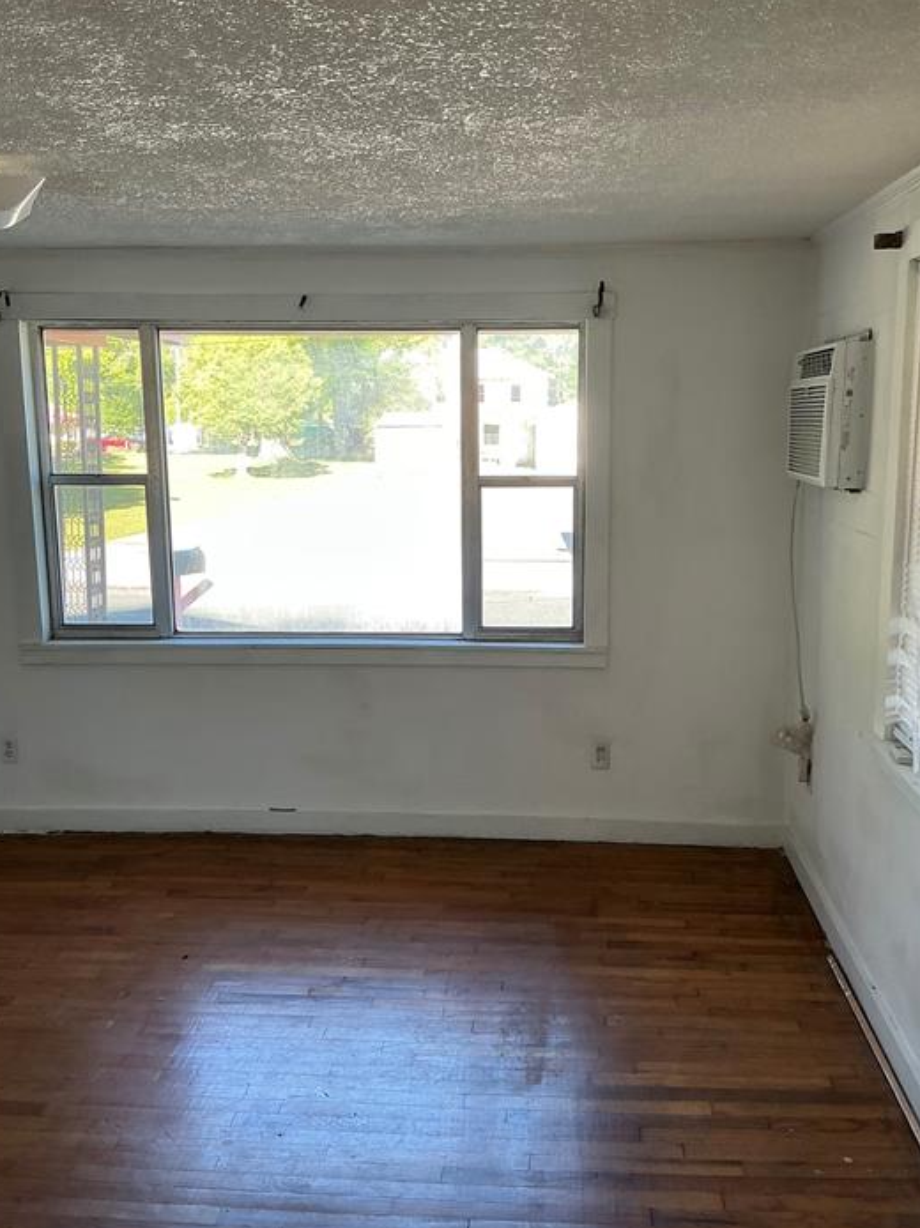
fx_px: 1099
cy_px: 603
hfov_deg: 45.4
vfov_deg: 58.4
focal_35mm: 31
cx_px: 485
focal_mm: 3
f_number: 1.8
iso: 40
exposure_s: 1/100
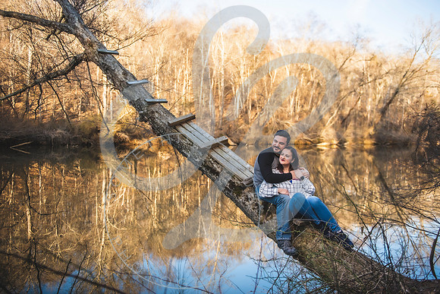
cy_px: 147
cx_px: 222
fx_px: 360
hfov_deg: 62.8
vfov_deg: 44.4
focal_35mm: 29
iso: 100
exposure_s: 1/320
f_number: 2.8
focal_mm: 29
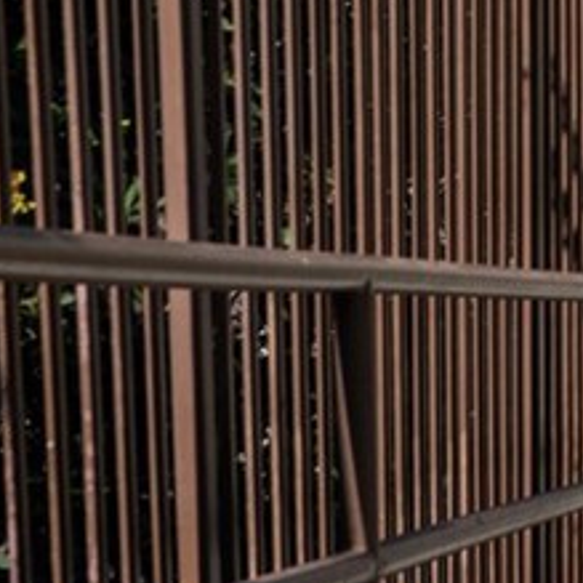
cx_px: 1272
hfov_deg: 10.8
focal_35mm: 143
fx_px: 2725
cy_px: -257
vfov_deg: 11.7
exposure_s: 1/2500
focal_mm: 36
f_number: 7.1
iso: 500
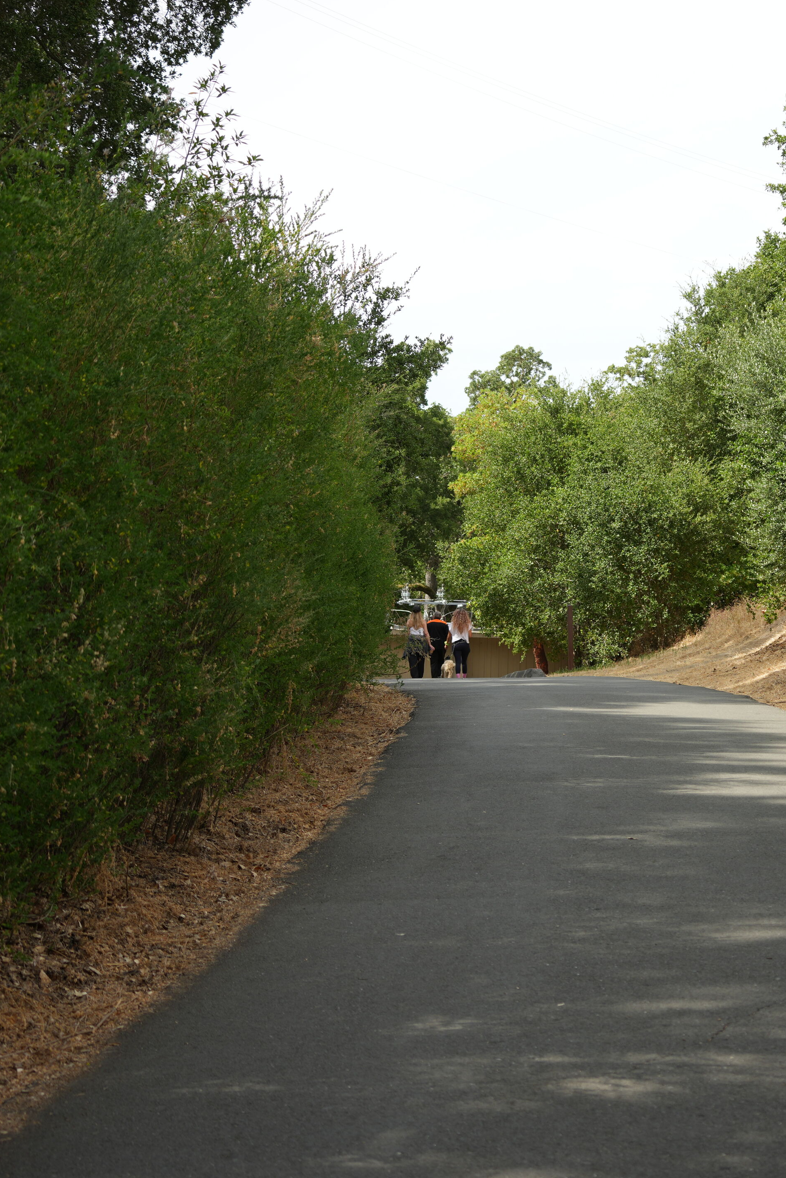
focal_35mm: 76
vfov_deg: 26.6
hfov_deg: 17.8
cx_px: 633
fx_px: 2489
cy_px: 595
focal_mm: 50
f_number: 4.5
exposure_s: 1/400
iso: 125
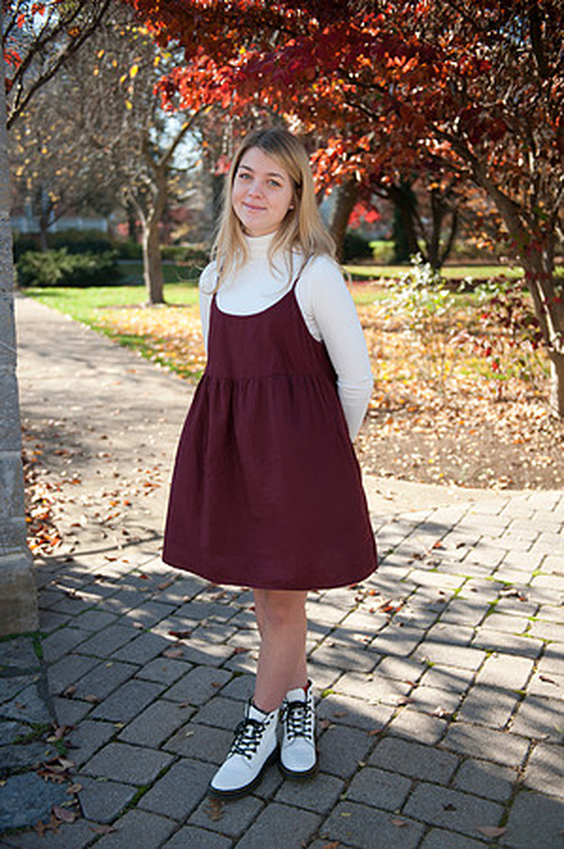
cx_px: 282
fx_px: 895
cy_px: 424
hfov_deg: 35.0
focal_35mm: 38
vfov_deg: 50.7
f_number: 2.8
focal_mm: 38
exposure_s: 1/640
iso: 100
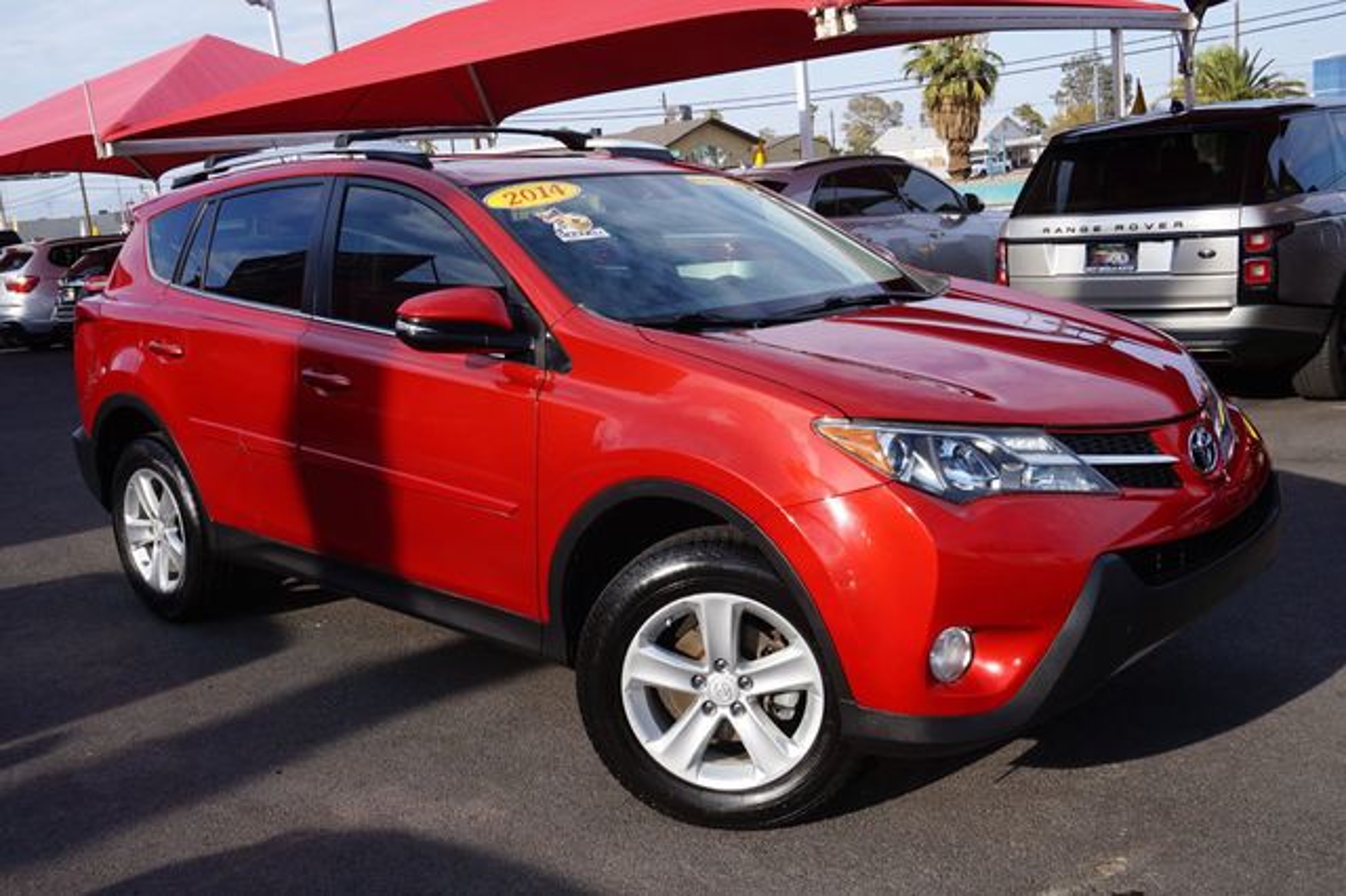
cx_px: 673
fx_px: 1289
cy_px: 448
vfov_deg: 38.3
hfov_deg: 55.1
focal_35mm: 34
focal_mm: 23
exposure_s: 1/80
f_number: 11
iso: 100
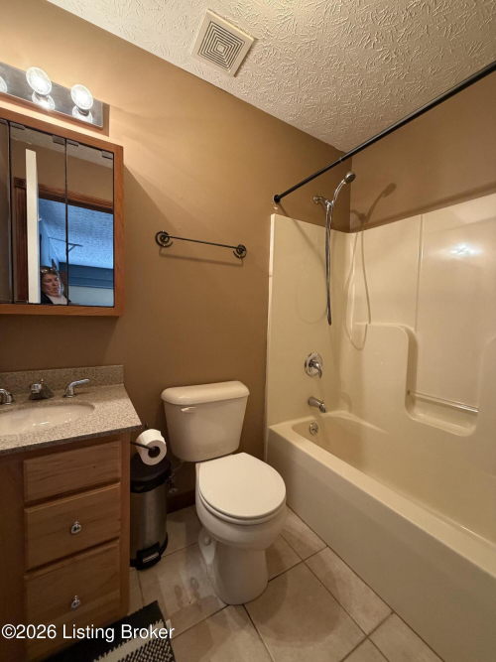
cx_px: 248
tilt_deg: -2.7
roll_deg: -1.0
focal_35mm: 14
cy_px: 331
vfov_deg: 102.1
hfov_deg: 85.7
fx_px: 268
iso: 500
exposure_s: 1/60
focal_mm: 2.22
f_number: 2.2
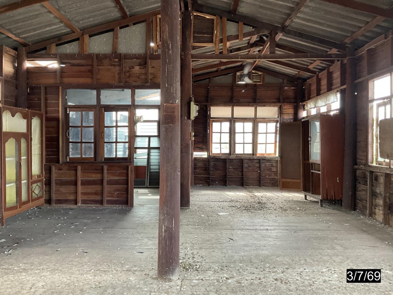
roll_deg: +0.5
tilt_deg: -1.3
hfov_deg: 61.7
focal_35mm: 29
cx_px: 196
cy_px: 148
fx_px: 329
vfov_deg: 48.2
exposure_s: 1/60
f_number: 1.8
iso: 160
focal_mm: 3
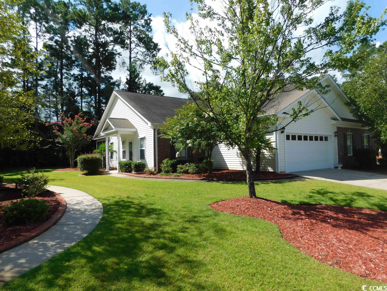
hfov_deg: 73.9
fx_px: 257
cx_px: 194
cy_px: 146
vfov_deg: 58.9
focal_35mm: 23
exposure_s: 1/1500
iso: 125
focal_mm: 4
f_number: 3
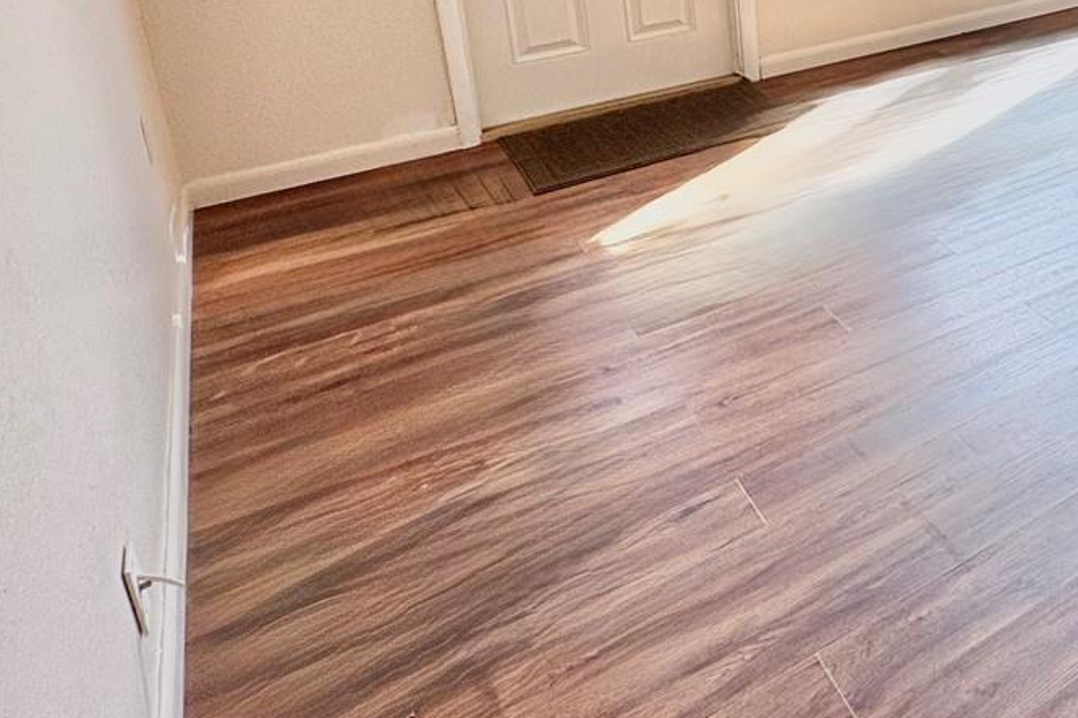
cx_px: 1081
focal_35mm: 35
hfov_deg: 45.7
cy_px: -21
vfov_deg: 34.1
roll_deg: -0.3
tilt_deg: -14.7
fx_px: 1048
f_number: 2.2
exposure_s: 1/158
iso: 50
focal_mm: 2.22
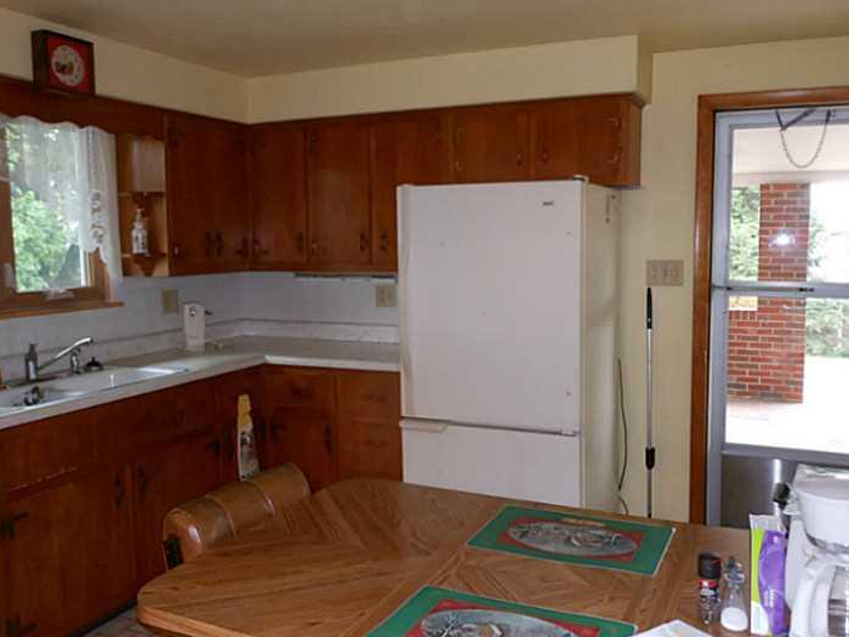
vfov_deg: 44.2
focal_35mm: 32
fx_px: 785
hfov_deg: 56.8
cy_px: 322
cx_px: 457
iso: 320
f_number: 3.7
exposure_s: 1/25
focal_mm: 5
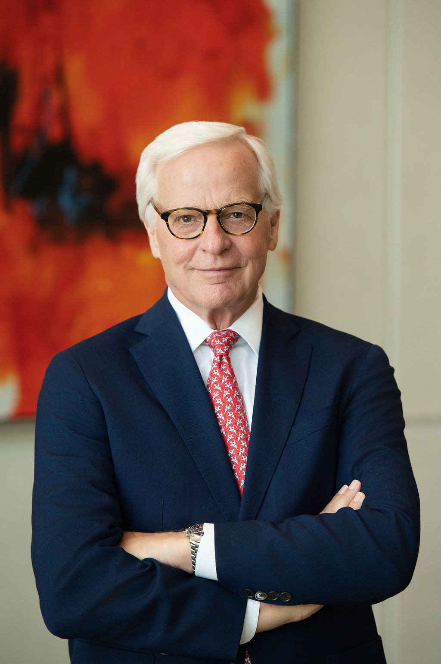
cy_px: 332
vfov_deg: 14.2
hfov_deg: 9.4
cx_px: 220
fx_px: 2669
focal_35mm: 145
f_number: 3.5
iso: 1000
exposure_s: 1/200
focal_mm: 145
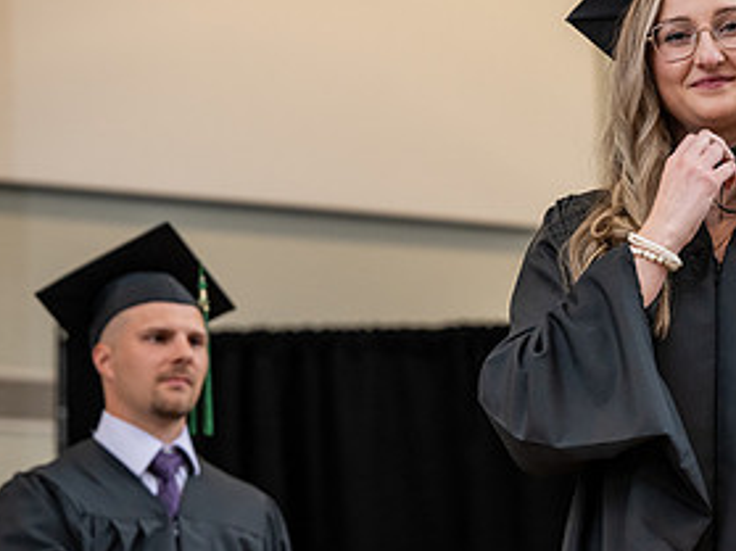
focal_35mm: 194
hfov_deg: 10.1
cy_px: 289
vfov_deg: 7.7
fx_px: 4123
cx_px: 681
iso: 1600
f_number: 3.5
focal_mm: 97
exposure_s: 1/200
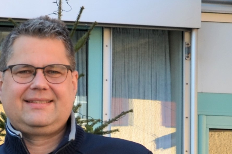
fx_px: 1318
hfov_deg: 10.0
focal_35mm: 205
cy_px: 283
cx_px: 66
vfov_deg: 6.5
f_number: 5.6
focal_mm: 28
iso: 220
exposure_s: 1/125
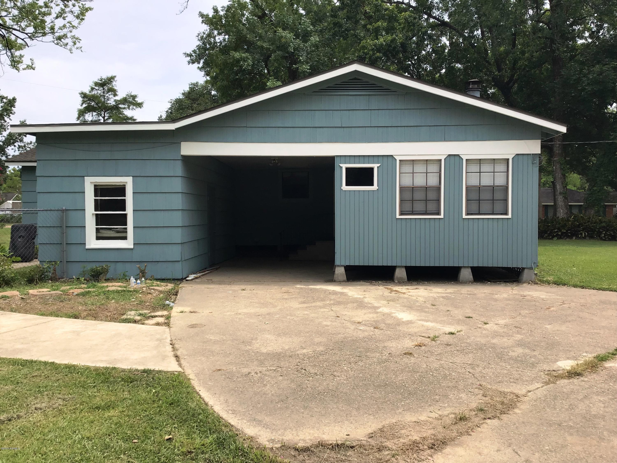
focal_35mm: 31
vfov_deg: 45.4
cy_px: 232
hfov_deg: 58.4
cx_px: 308
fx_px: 553
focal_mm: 3.3
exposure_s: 1/1235
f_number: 2.4
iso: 25
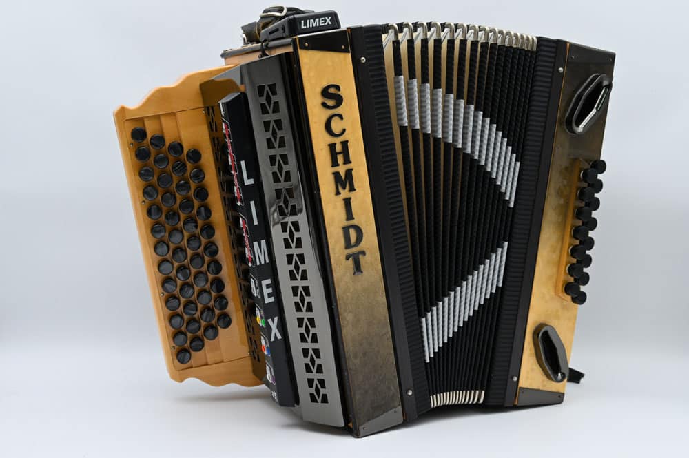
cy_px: 229
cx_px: 344
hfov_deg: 47.4
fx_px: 784
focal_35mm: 41
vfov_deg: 32.6
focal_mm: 41
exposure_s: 1/250
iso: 1600
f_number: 8
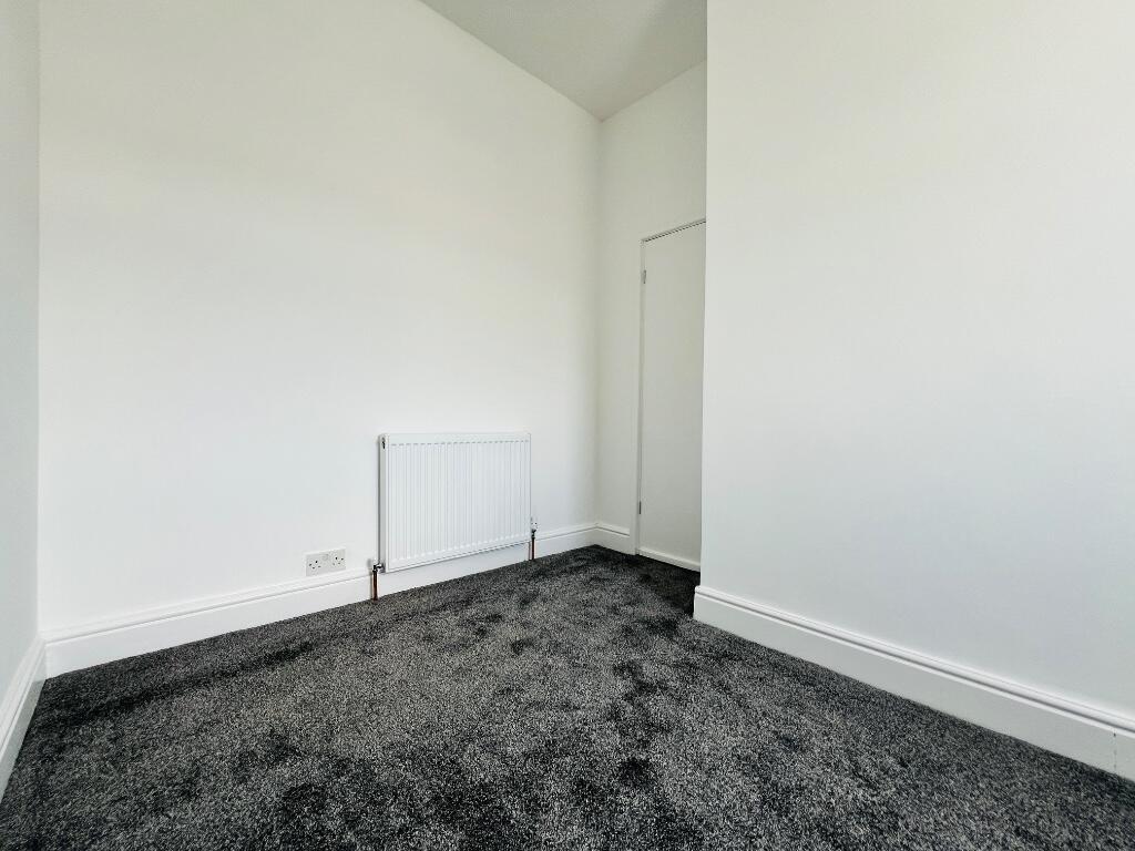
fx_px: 426
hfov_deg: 106.2
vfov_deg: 89.9
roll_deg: -1.8
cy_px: 426
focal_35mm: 13
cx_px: 568
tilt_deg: -0.4
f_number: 1.8
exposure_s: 1/99
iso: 40
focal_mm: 1.57
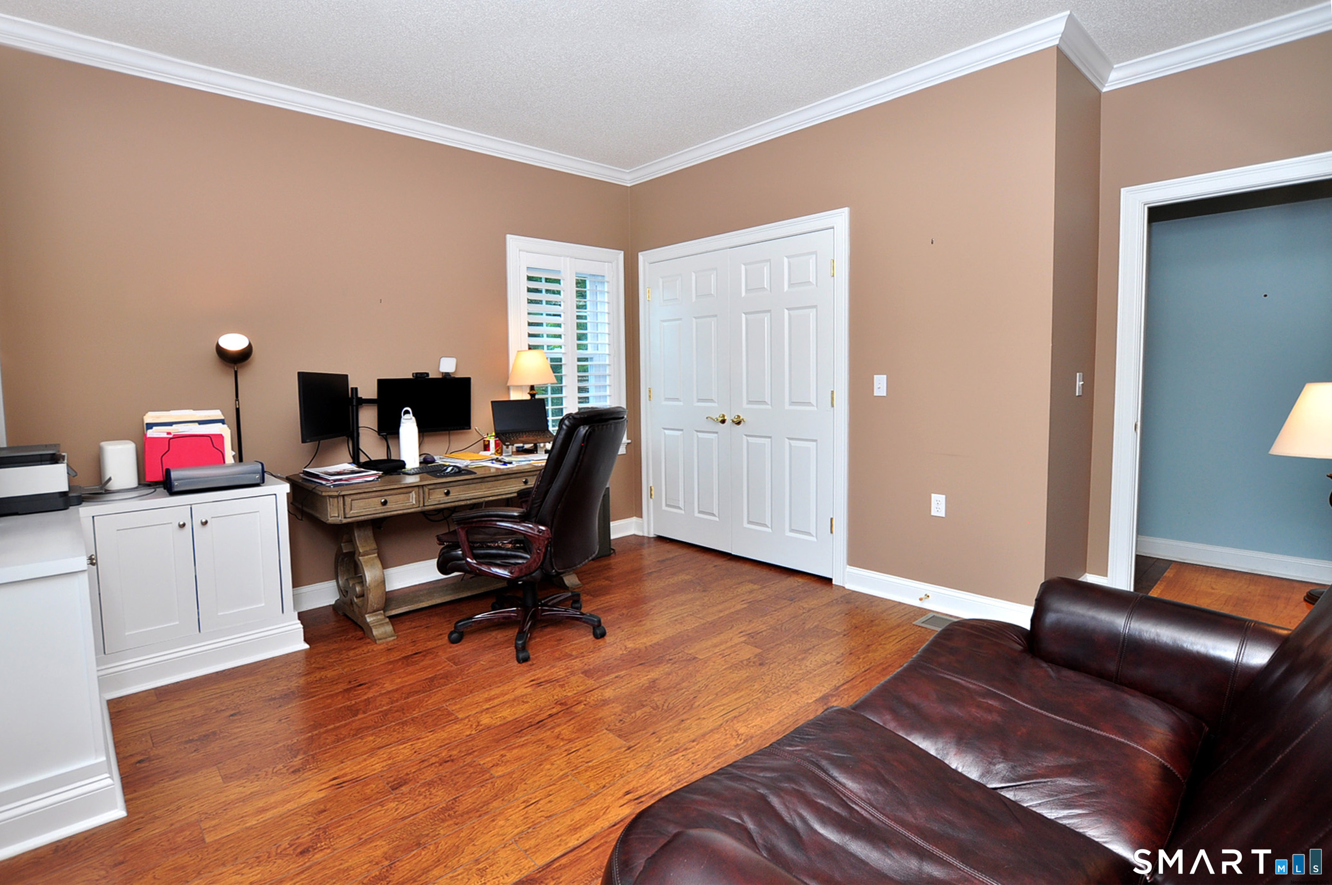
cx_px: 666
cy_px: 442
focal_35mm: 16
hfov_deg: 95.1
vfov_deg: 71.9
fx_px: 610
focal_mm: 11
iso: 250
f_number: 4.5
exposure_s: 1/100
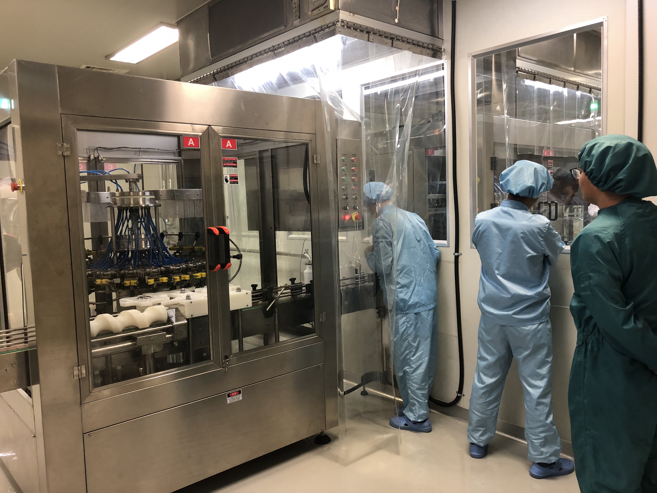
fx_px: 531
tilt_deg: -4.0
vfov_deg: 49.7
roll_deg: +2.1
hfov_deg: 63.4
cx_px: 328
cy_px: 246
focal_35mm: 28
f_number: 1.8
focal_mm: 4
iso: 40
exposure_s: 1/15
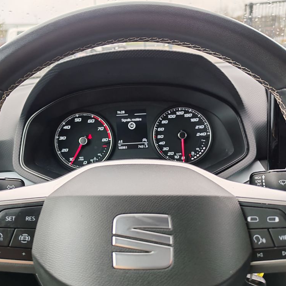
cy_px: 143
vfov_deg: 51.1
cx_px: 127
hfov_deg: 51.0
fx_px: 299
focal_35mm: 32
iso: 80
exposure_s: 1/100
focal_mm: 6.12
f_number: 1.9
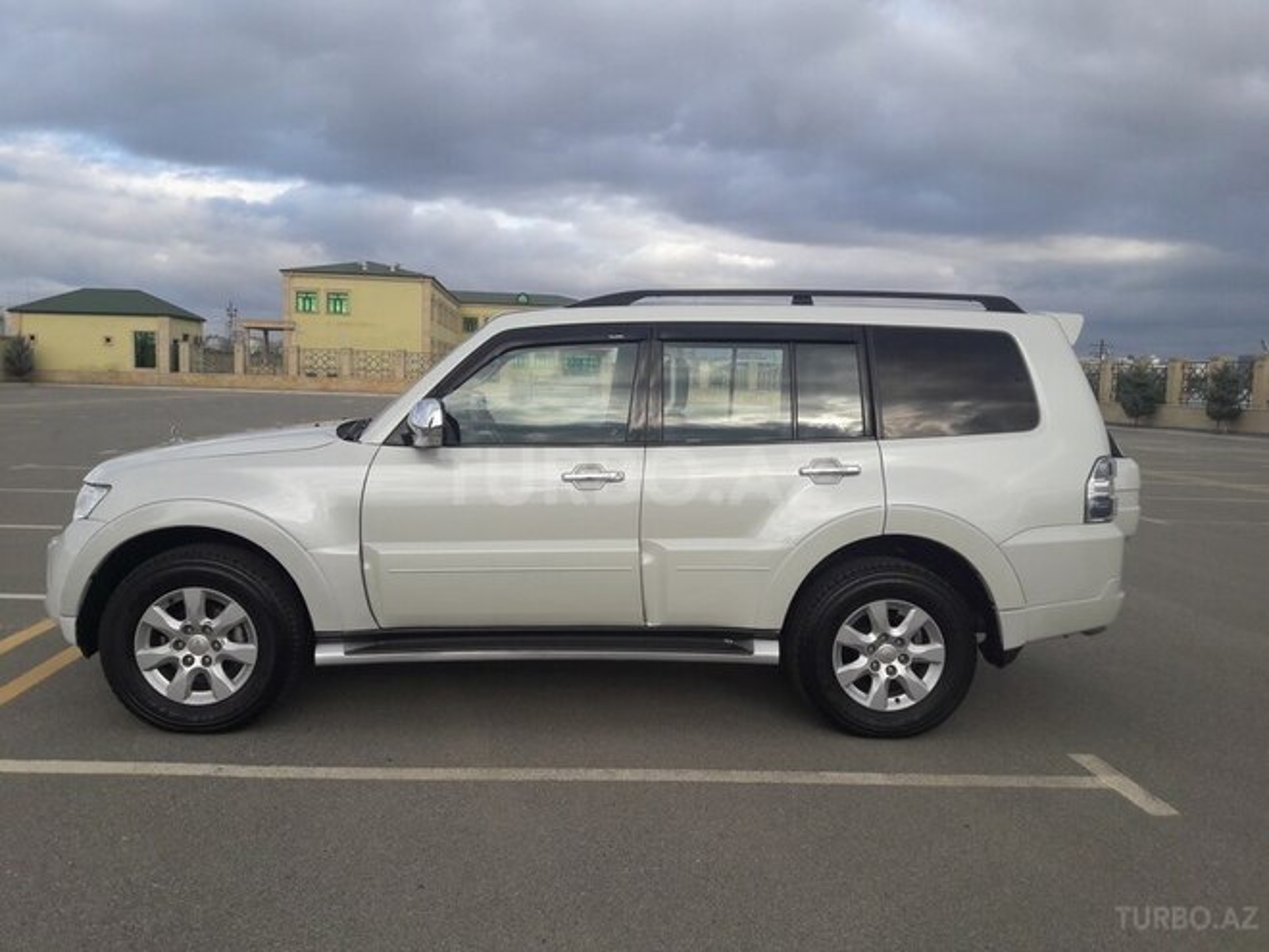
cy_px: 476
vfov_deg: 49.7
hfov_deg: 63.4
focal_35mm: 28
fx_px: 1026
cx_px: 634
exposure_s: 1/629
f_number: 1.9
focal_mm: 3.7
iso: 40
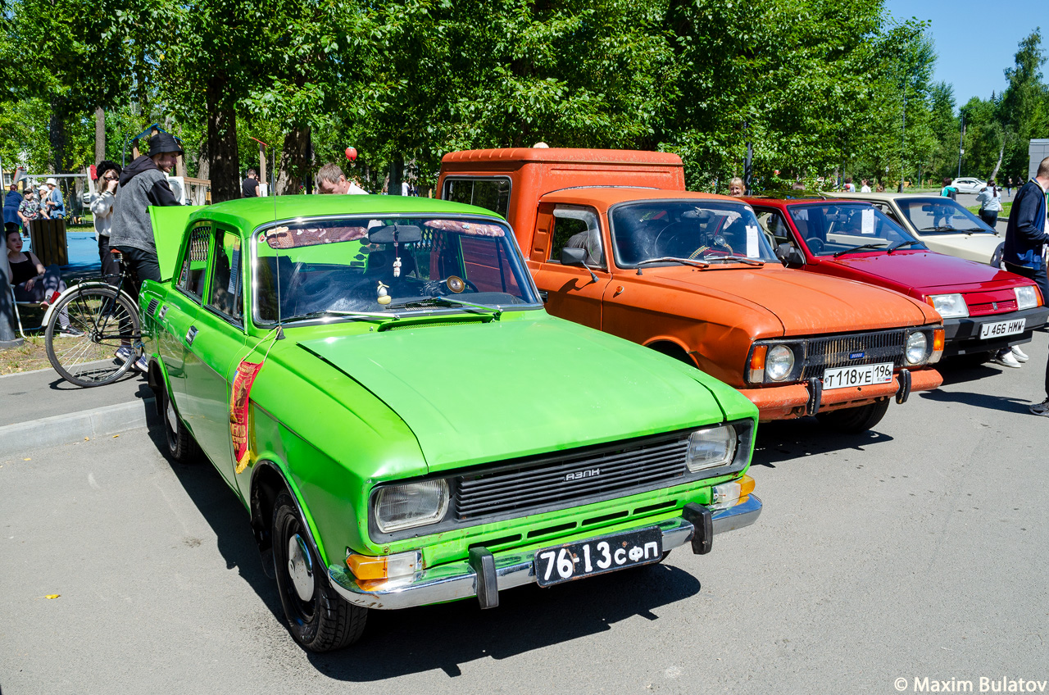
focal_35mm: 27
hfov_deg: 67.5
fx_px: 785
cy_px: 348
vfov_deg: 47.7
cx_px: 524
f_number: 7.1
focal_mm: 18
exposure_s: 1/500
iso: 200
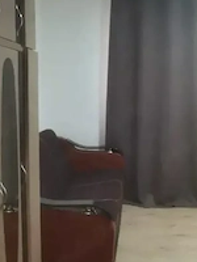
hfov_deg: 26.9
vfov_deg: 35.5
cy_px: 149
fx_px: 410
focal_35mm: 54
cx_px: 125
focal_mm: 6.71
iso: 160
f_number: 1.9
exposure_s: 1/100
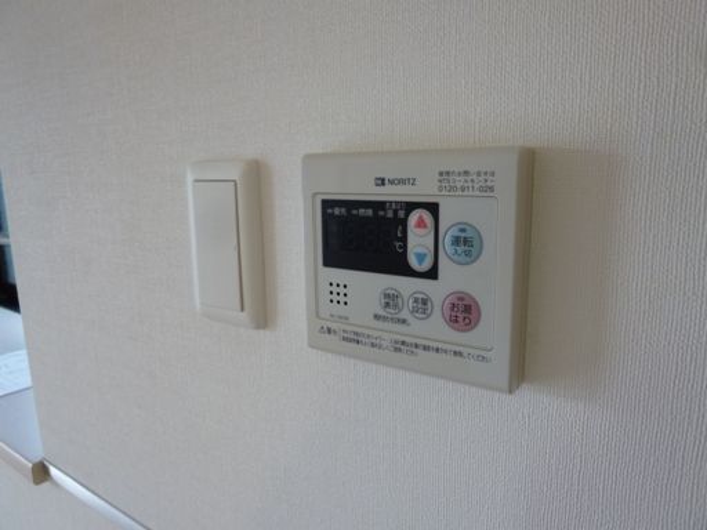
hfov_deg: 71.6
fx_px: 490
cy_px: 265
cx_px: 354
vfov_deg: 56.8
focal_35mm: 24
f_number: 2.5
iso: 160
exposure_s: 1/60
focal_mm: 4.3
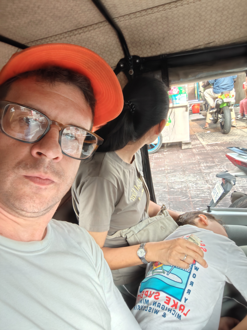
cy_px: 165
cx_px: 124
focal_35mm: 26
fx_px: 247
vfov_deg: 67.3
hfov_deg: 53.1
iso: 141
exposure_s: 1/24
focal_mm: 2.77
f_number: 2
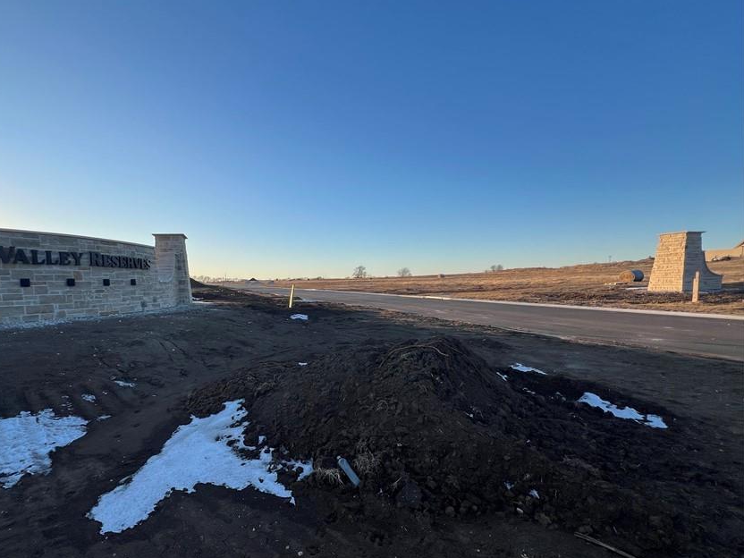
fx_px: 344
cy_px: 325
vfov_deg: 77.5
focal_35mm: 16
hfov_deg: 92.9
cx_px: 288
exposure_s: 1/661
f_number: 1.8
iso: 32
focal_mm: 1.57
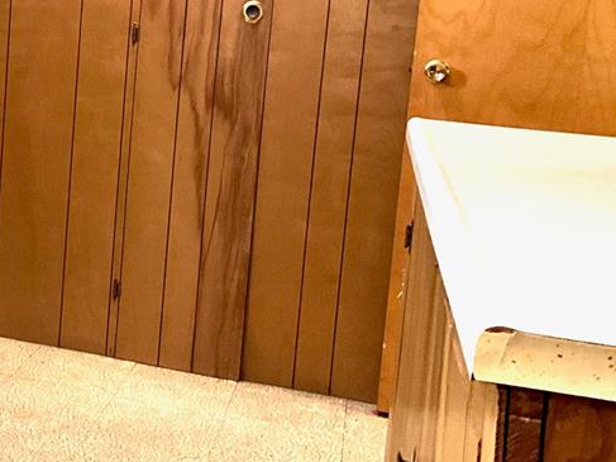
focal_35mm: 61
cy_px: 123
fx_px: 1085
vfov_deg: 23.8
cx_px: -3
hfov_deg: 29.5
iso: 320
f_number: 1.8
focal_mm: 3
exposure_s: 1/30
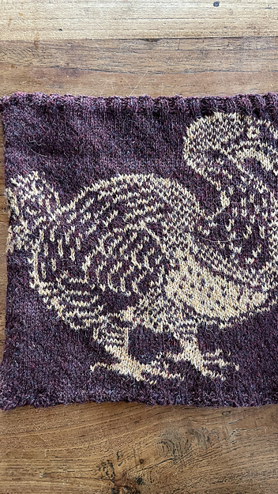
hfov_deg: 39.9
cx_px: 174
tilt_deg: -87.9
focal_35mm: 29
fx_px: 380
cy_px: 243
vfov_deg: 66.0
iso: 250
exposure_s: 1/60
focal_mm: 4.2
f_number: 1.6
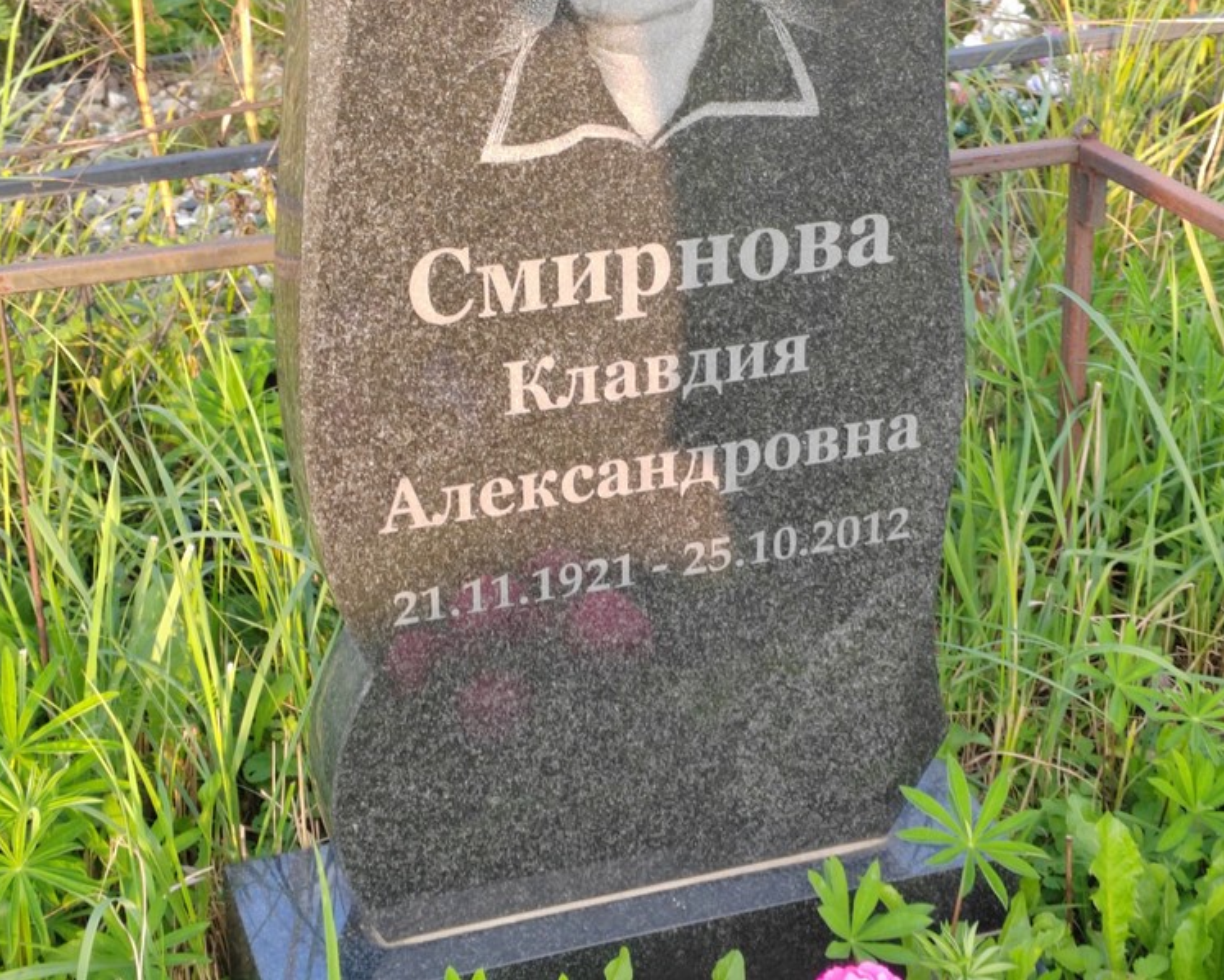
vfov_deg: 21.9
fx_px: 2536
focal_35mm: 70
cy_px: 490
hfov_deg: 27.1
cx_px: 651
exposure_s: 1/100
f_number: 1.9
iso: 125
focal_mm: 5.52
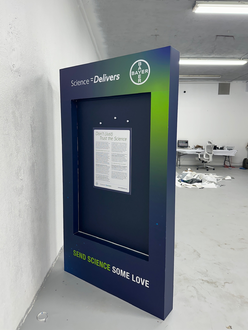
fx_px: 239
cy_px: 159
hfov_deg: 54.9
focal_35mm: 25
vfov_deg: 69.4
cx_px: 127
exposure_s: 1/120
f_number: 1.78
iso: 125
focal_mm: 6.86
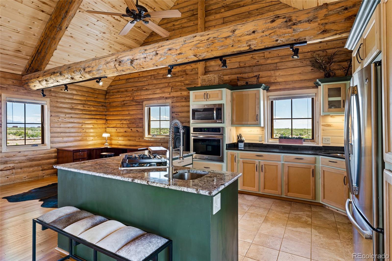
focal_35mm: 20
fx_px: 218
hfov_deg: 84.0
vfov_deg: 61.9
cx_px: 196
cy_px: 130
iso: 100
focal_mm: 20
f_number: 8
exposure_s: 1
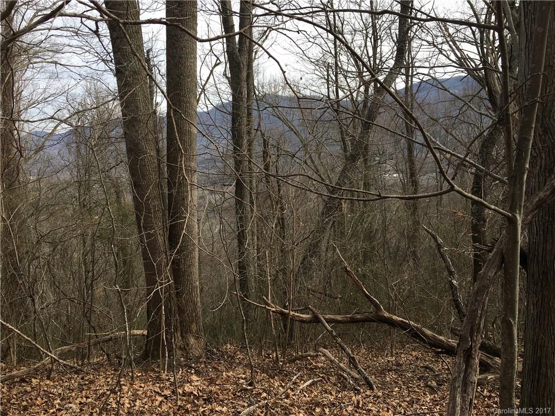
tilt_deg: -7.9
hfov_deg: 61.7
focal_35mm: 29
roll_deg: +3.1
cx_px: 278
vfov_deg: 48.2
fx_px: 465
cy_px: 208
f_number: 2.2
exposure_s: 1/574
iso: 25
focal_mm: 4.15
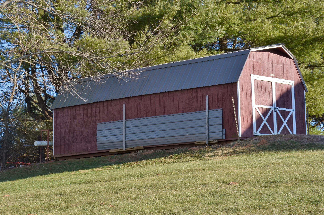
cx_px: 181
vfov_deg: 13.4
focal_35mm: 102
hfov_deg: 20.1
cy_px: 103
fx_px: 916
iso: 160
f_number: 10
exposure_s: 1/200
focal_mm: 52
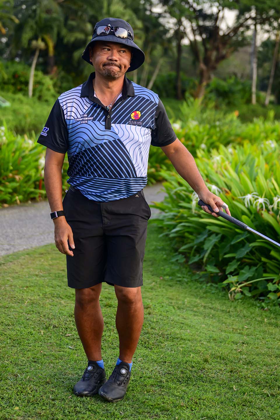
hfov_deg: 25.5
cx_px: 140
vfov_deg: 37.5
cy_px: 210
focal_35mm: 53
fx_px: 618
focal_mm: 53
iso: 1000
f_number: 2.8
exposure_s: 1/320
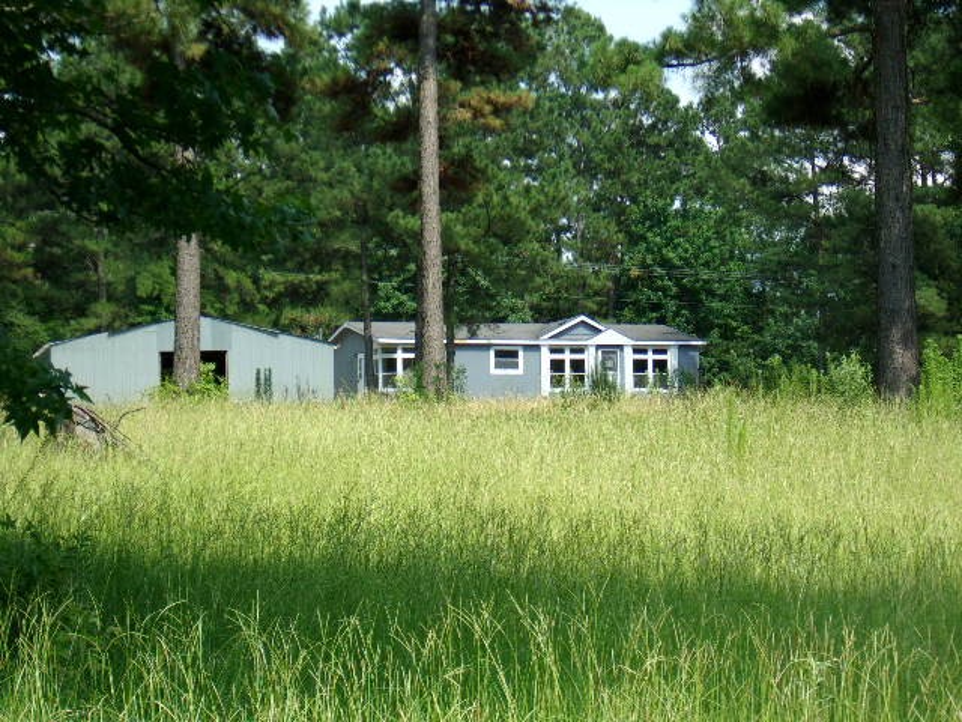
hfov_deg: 18.2
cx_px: 481
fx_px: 3001
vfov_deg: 13.7
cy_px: 361
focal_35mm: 108
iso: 80
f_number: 6.6
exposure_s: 1/150
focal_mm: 19.6
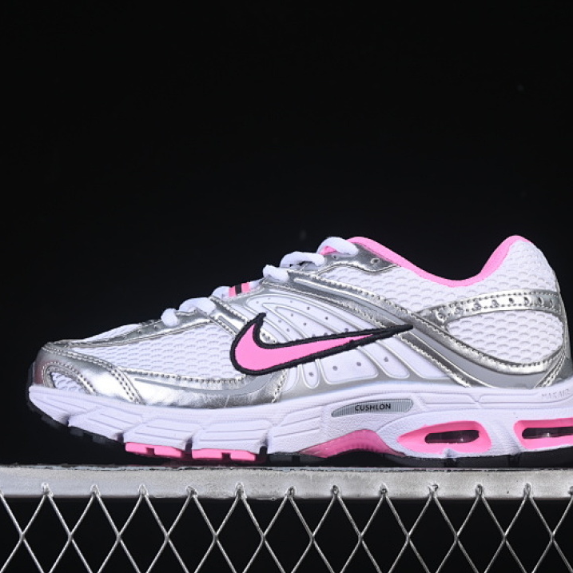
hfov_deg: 18.1
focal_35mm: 96
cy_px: 287
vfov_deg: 18.1
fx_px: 1798
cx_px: 315
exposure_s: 1/80
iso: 160
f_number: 8
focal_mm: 50
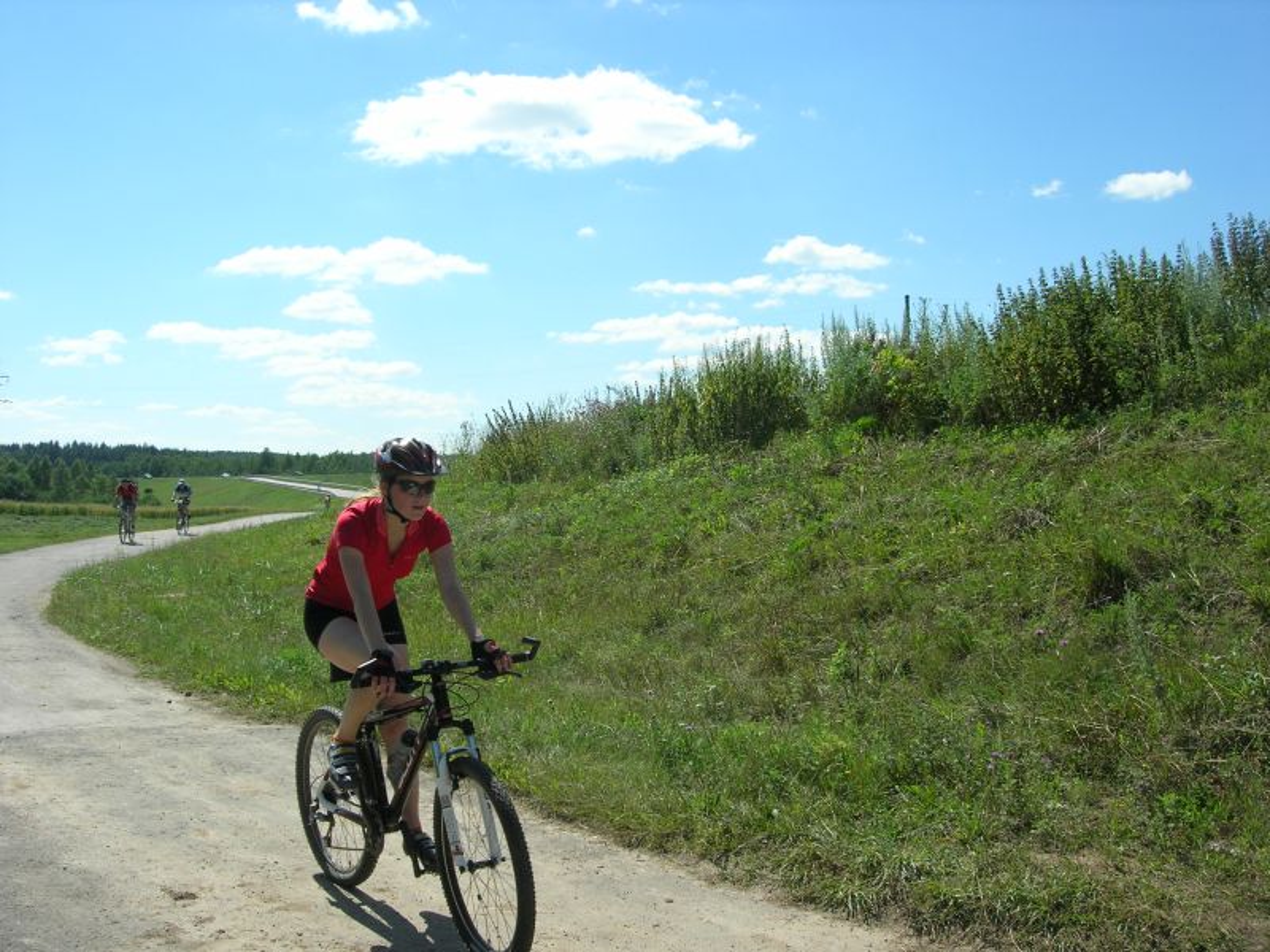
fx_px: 1394
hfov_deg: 49.0
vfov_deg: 37.7
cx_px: 635
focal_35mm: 38
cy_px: 476
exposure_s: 1/651
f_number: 4.8
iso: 64
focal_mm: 7.8
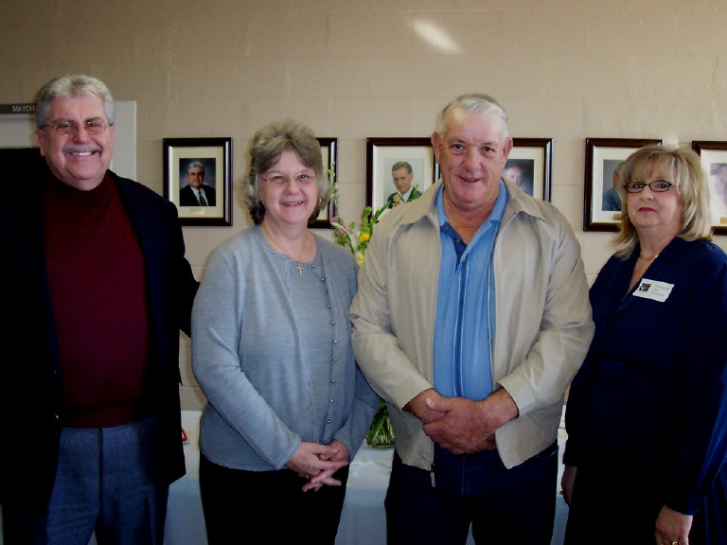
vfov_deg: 38.7
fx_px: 777
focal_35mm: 37
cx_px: 364
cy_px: 272
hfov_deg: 50.1
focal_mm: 5.6
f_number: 2.8
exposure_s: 1/60
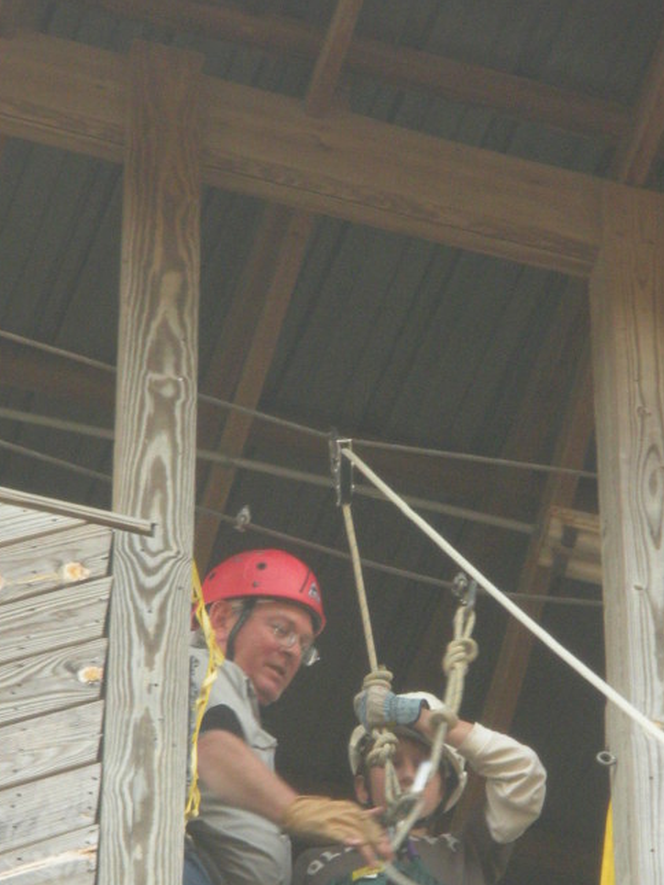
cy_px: 539
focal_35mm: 381
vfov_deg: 5.2
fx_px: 9741
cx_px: 364
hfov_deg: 3.9
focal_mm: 31.5
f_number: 5.6
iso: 182
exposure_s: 1/112
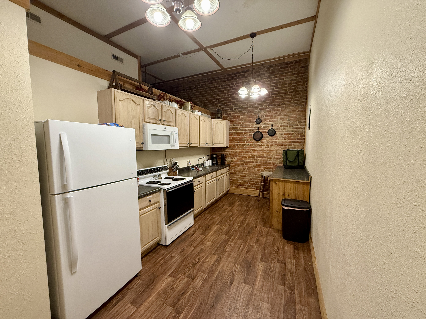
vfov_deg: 85.7
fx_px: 172
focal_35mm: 14
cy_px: 160
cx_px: 213
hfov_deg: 102.1
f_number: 2.2
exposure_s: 1/60
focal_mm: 2.22
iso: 250
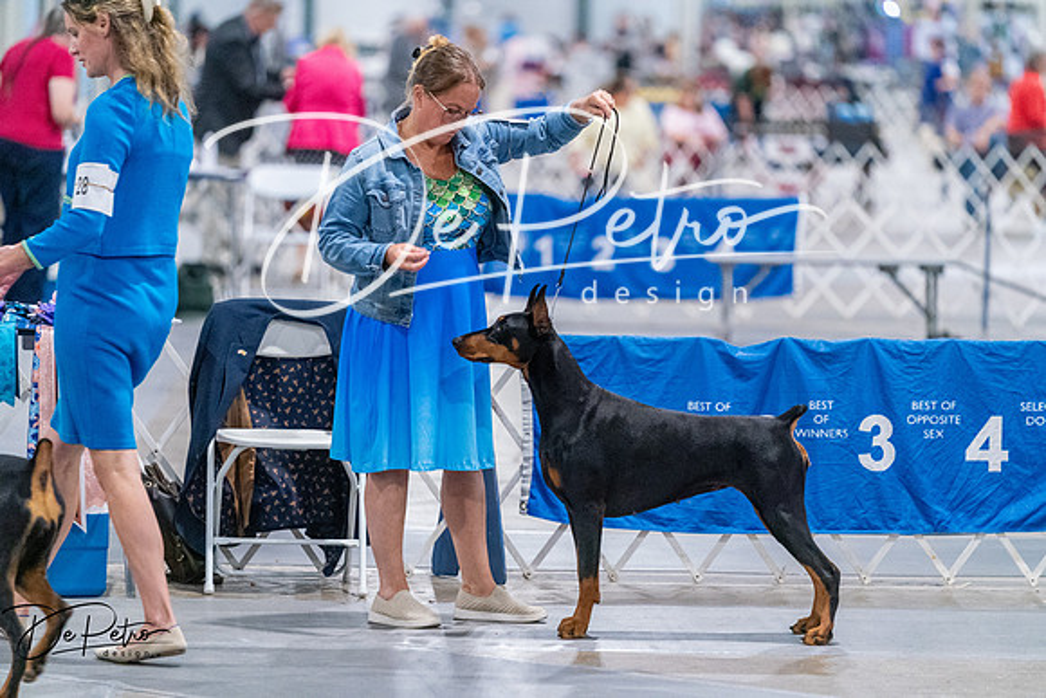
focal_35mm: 200
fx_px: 5812
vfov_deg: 6.9
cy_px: 349
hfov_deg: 10.3
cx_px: 523
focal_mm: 200
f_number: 3.2
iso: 6400
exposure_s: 1/320
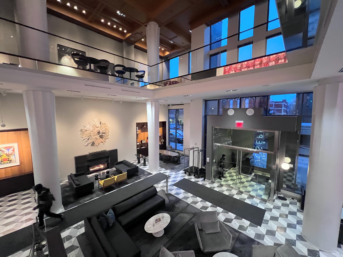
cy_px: 128
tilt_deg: -5.2
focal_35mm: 13
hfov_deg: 106.2
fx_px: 129
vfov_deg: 89.9
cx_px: 172
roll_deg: +0.1
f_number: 1.8
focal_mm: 1.57
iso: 1000
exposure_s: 1/60
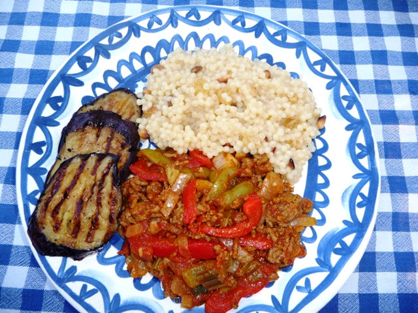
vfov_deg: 49.7
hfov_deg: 63.4
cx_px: 209
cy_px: 156
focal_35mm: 28
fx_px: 338
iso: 100
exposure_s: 1/50
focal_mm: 4.7
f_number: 3.3
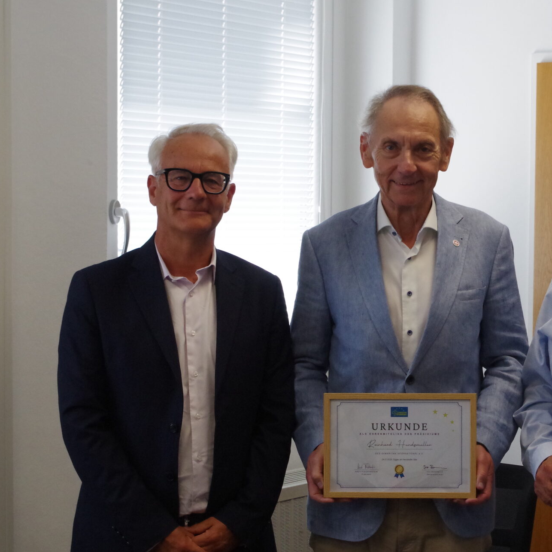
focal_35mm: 89
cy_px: 332
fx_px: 1603
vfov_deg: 19.5
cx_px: 448
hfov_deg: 19.3
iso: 1600
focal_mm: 35
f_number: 6.3
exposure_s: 1/250
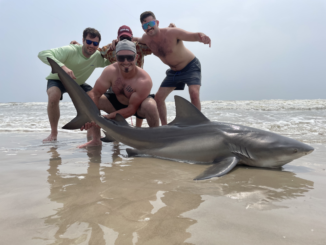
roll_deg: +0.0
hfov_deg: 67.3
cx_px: 163
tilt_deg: -4.2
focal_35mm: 26
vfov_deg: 53.1
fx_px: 245
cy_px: 122
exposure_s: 1/6897
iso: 32
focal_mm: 4.2
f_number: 1.6
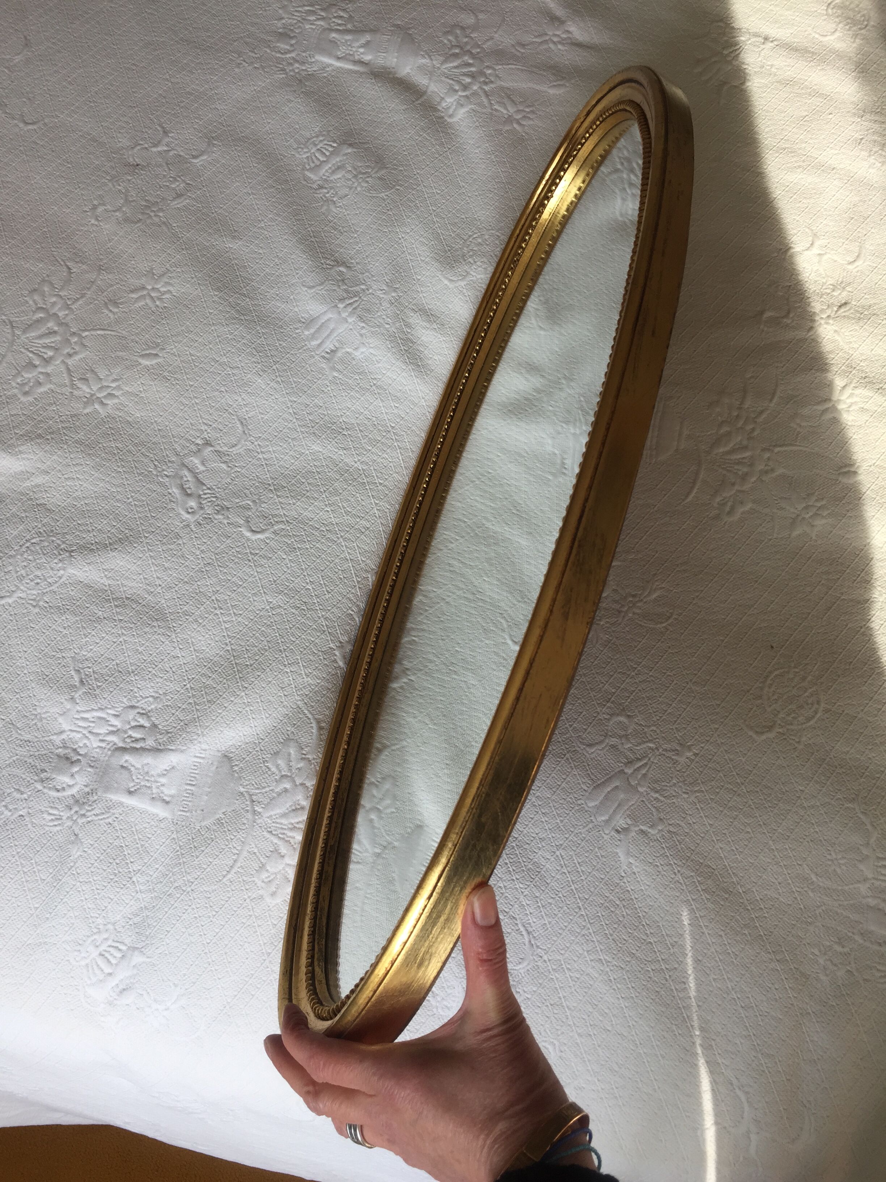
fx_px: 990
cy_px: 591
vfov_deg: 61.7
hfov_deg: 48.2
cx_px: 443
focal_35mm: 29
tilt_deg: -69.1
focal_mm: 4.15
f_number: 2.2
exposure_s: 1/168
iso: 32
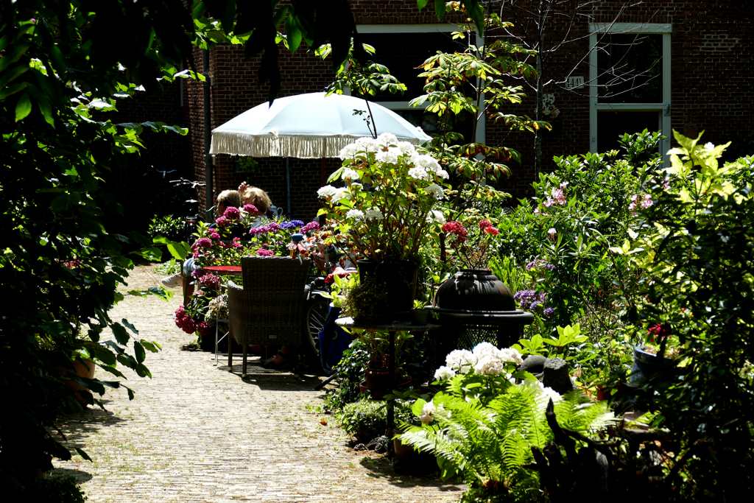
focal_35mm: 97
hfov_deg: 21.0
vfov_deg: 14.1
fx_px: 2032
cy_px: 252
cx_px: 377
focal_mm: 35.4
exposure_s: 1/800
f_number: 3.8
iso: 125
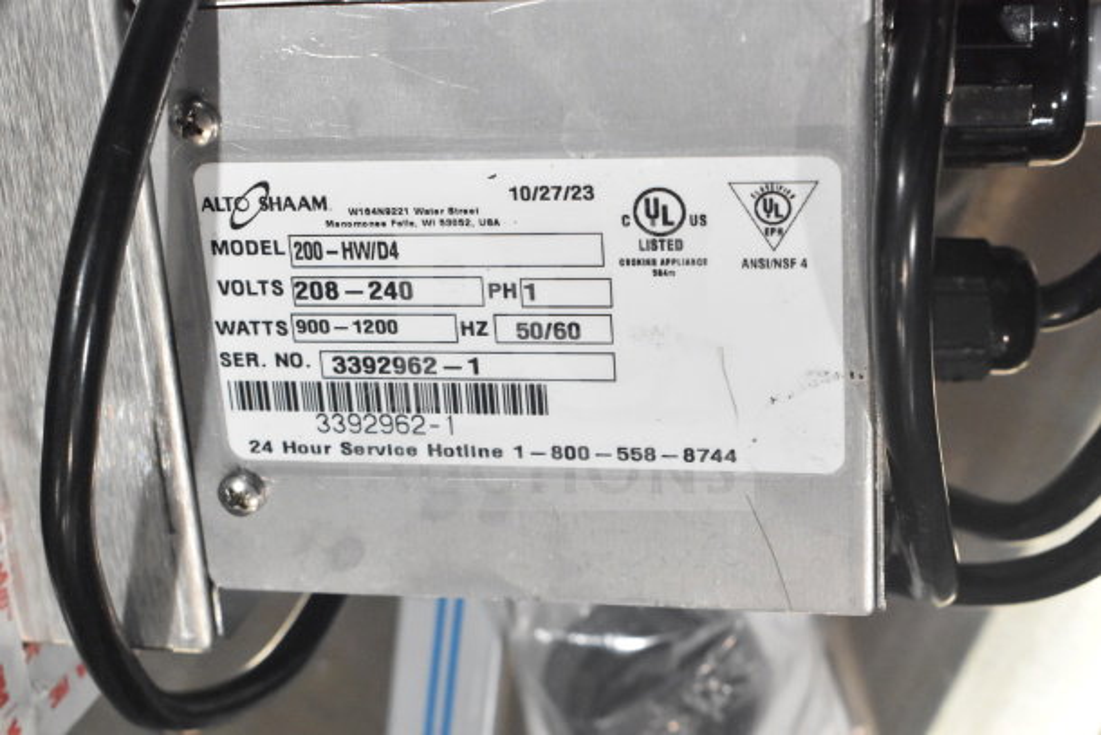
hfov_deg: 33.4
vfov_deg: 22.6
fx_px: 1835
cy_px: 368
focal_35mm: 60
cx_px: 550
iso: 6400
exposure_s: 1/320
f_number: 9
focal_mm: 40
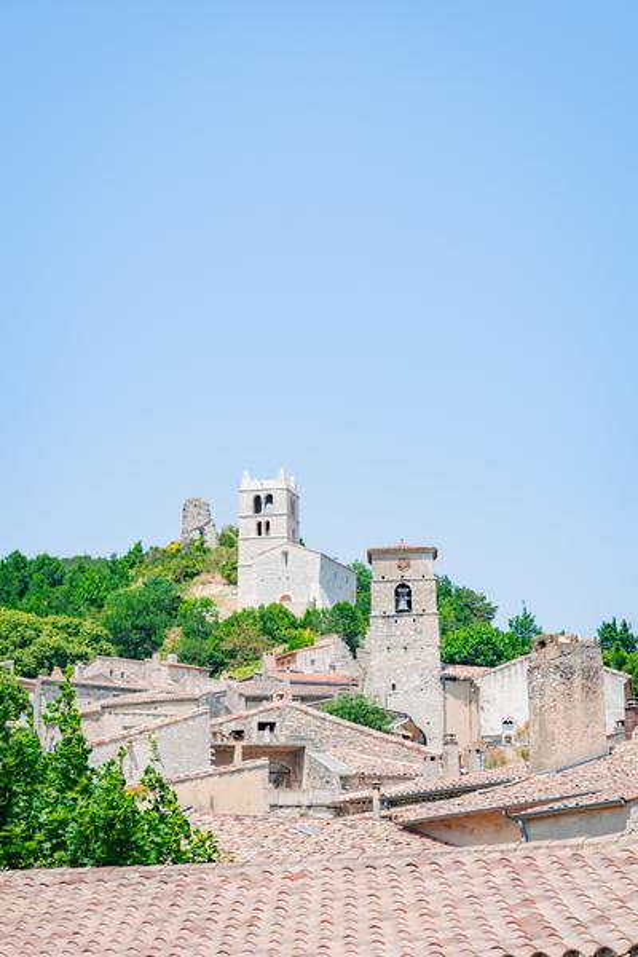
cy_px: 478
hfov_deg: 13.8
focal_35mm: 99
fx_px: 2632
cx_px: 319
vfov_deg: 20.6
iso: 125
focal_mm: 66
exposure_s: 1/500
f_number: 7.1
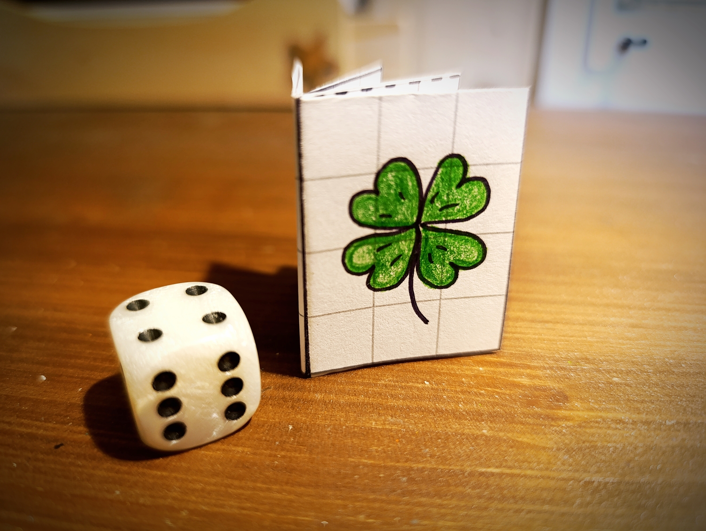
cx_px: 353
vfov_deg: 59.0
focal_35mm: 23
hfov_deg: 73.9
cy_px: 266
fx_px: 470
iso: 400
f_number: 1.6
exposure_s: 1/100
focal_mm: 6.14
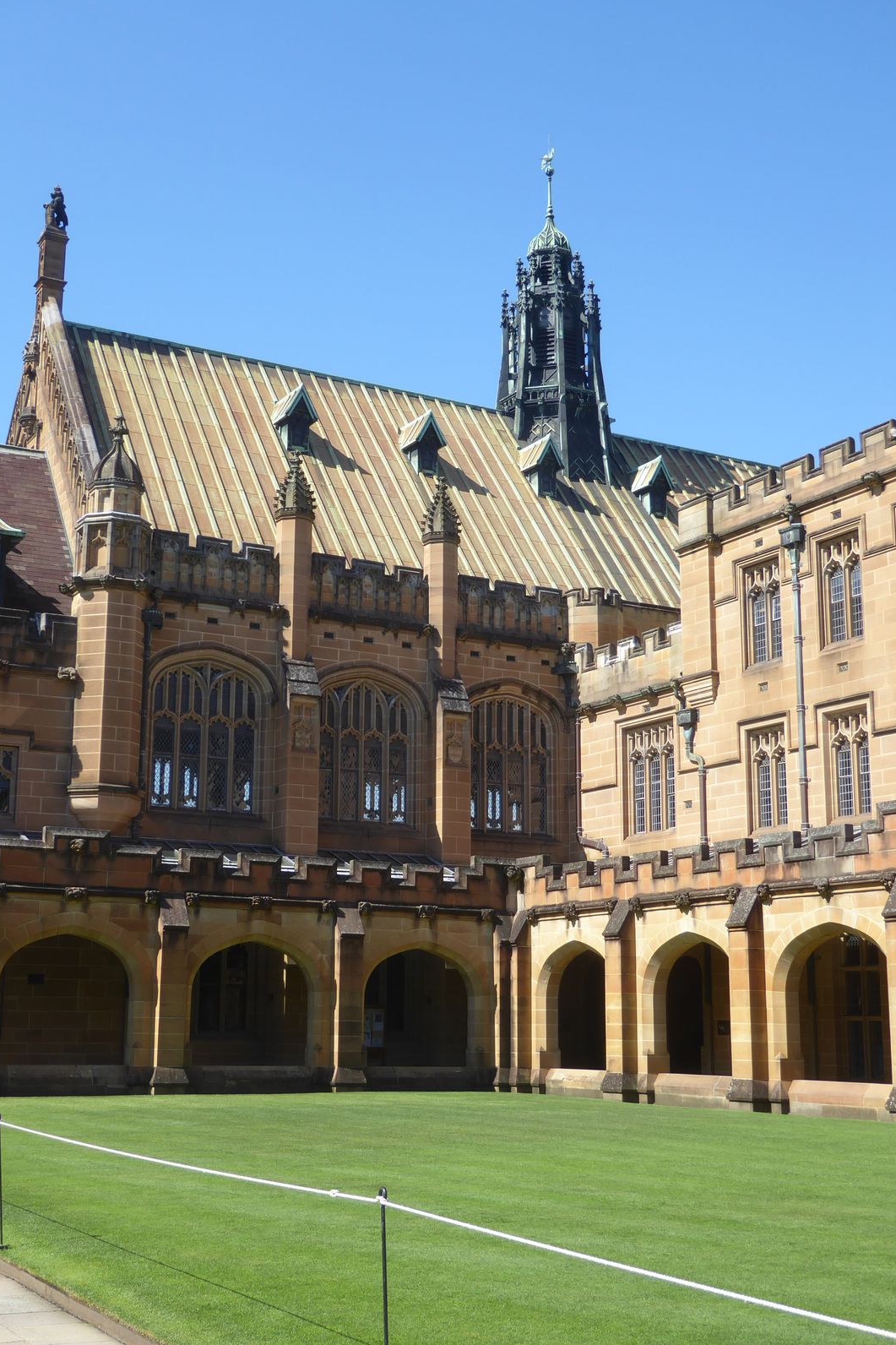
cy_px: 673
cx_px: 406
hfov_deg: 29.2
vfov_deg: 42.7
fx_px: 1718
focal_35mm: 46
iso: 80
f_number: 3.9
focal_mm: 7.8
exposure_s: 1/400
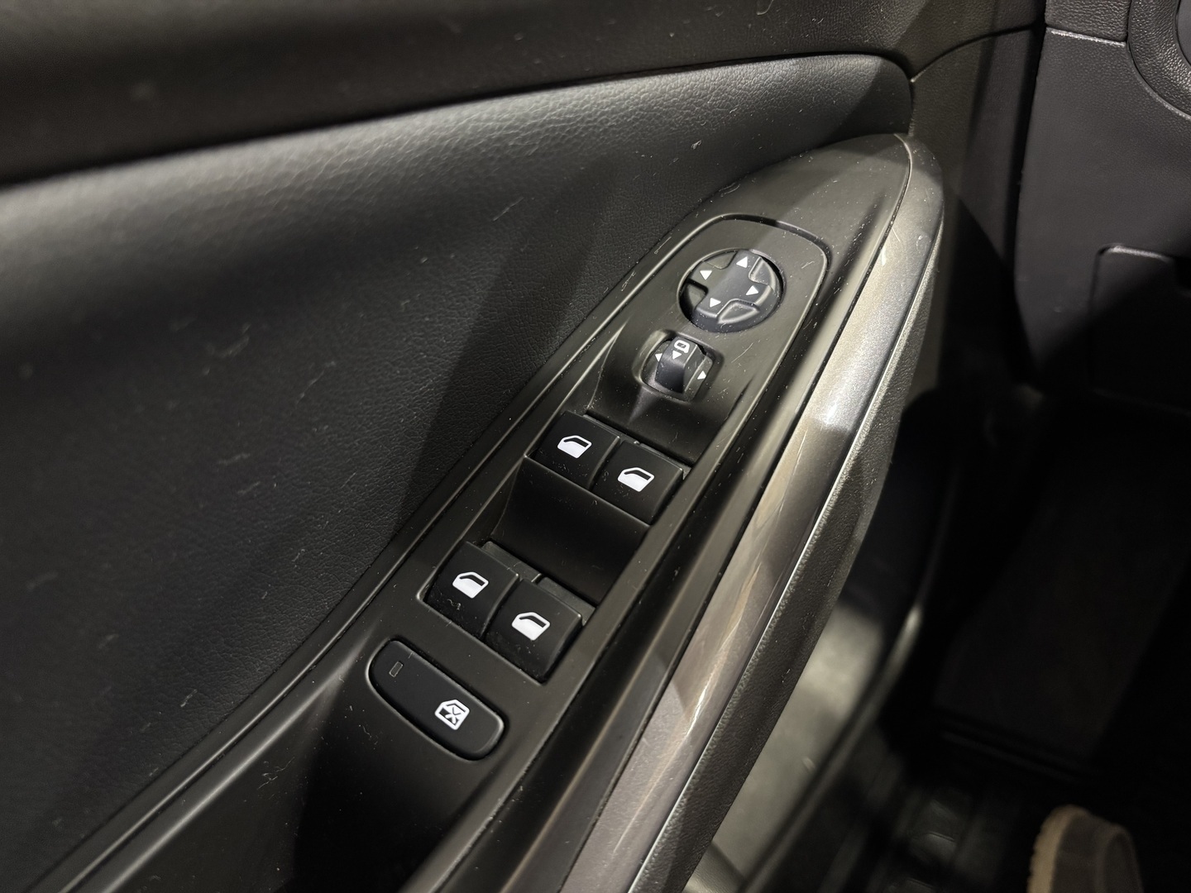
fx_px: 895
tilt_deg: -43.2
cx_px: 596
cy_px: 446
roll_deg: +1.5
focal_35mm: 26
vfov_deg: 53.1
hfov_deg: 67.3
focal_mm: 5.96
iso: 800
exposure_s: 1/25
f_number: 1.6
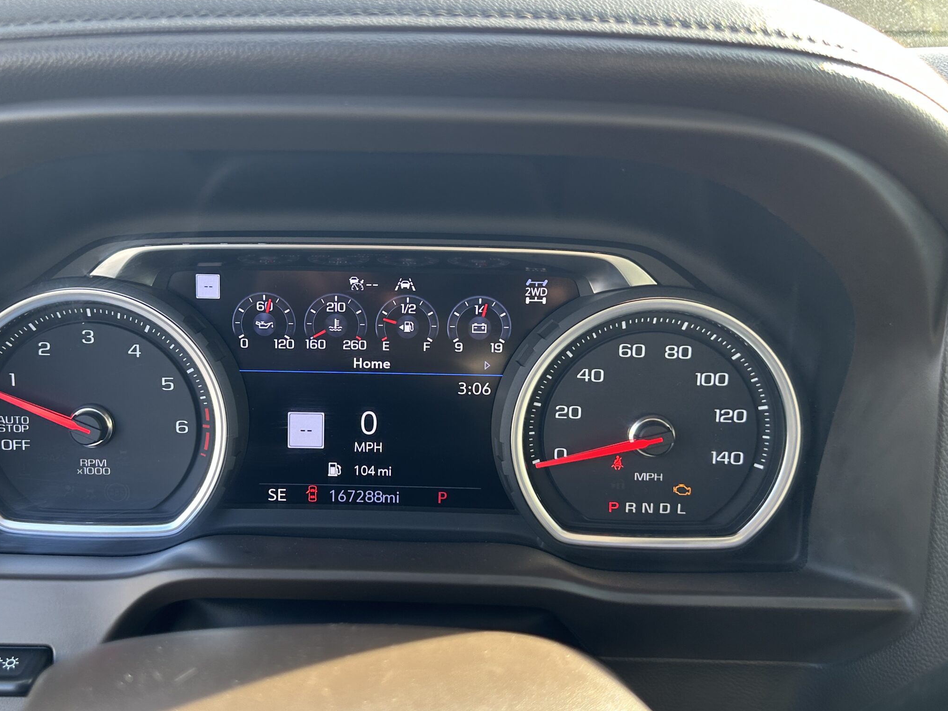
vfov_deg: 42.9
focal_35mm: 33
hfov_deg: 54.9
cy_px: 351
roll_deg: -0.9
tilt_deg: -18.1
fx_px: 904
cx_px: 371
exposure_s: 1/121
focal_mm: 5.7
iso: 64
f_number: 1.5
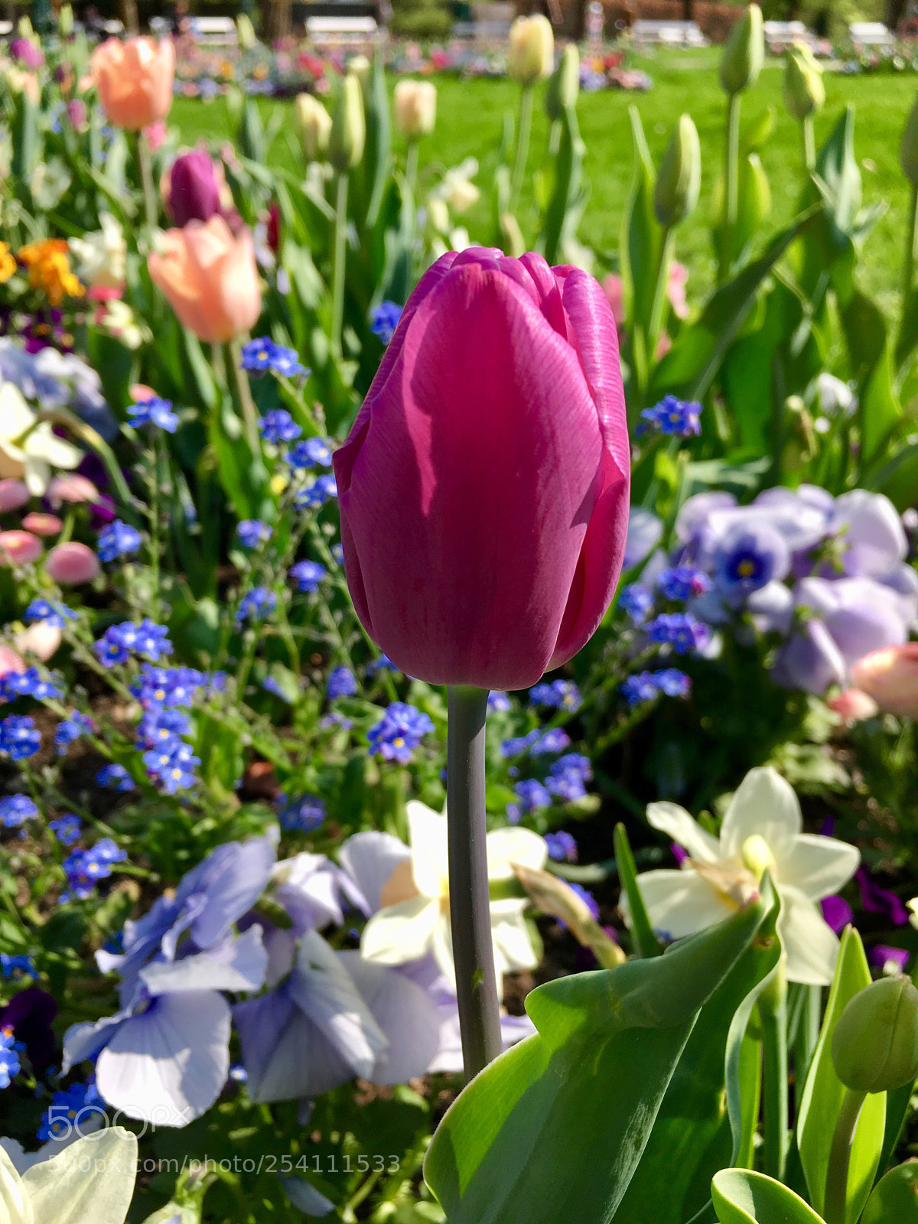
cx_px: 459
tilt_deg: -28.9
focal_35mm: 29
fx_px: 1025
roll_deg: -0.3
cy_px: 612
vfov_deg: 61.7
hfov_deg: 48.2
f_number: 2.2
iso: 25
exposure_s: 1/894
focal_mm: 4.15
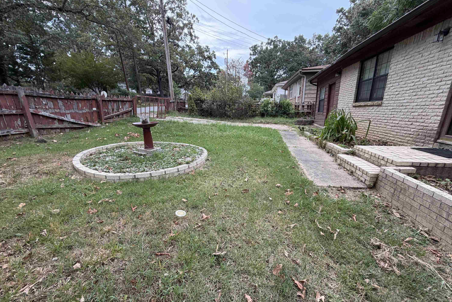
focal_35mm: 15
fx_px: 188
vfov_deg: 77.1
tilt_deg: -16.7
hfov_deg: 100.4
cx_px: 232
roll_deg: +1.7
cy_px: 166
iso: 100
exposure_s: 1/121
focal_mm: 2.22
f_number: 2.2
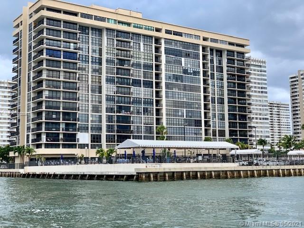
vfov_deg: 28.0
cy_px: 114
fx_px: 457
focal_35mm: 52
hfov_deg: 36.8
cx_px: 152
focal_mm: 6
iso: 16
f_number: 2.4
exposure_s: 1/695
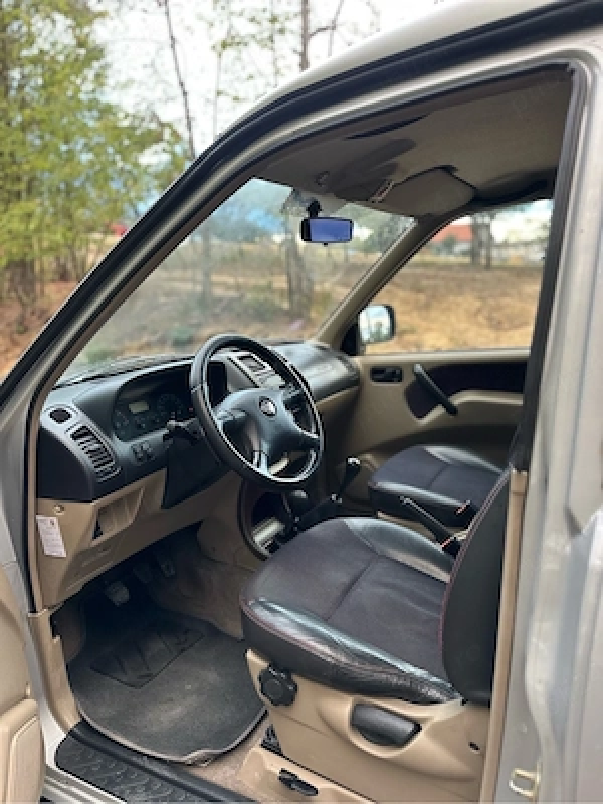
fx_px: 557
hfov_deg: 56.8
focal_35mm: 24
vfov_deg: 71.6
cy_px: 402
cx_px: 302
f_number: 1.78
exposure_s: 1/121
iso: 200
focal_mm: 6.86
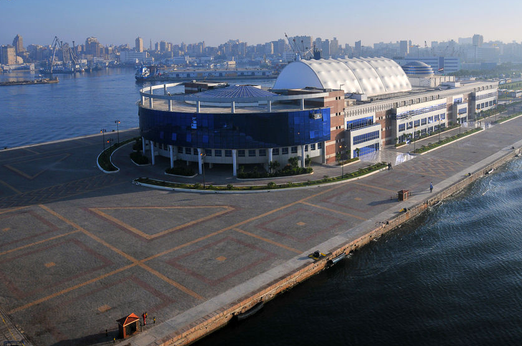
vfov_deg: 44.8
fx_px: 420
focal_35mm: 29
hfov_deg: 63.7
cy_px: 164
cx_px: 251
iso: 200
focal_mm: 18
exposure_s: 1/1600
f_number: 6.3
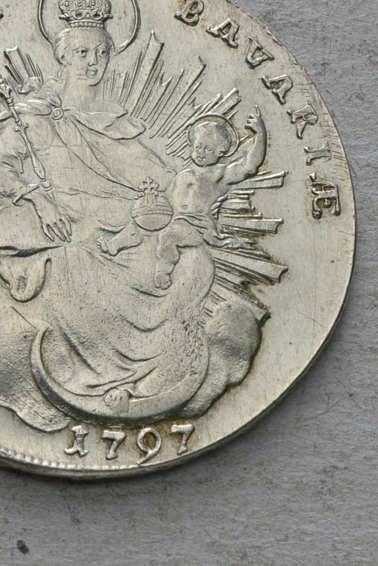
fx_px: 2378
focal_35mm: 151
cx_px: -191
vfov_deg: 13.6
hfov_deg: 8.9
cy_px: 195
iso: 400
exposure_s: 1/200
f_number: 14
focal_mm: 48
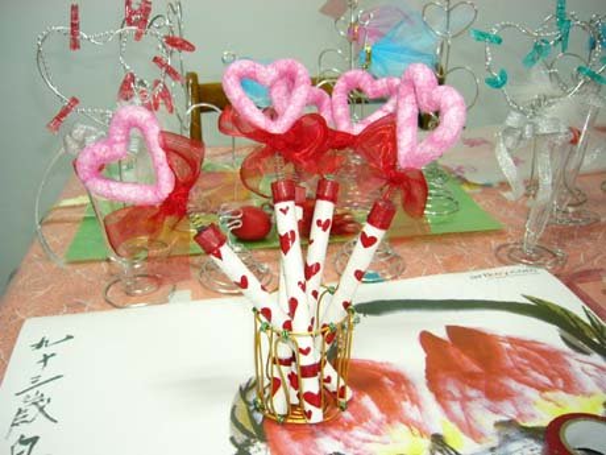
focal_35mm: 35
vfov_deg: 40.7
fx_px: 613
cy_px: 228
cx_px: 303
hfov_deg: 52.6
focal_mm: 5.8
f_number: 2.8
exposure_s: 1/5
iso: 100
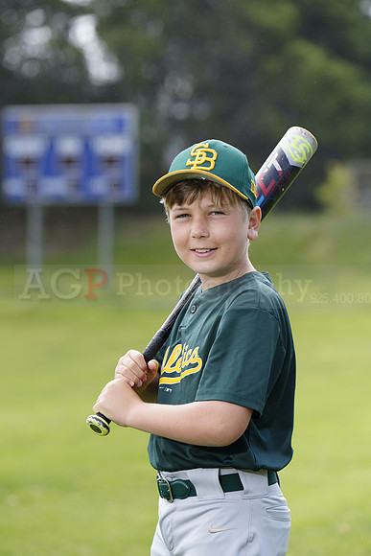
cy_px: 278
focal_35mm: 171
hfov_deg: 8.0
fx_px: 2642
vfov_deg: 12.0
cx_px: 186
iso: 100
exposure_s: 1/250
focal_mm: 171
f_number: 5
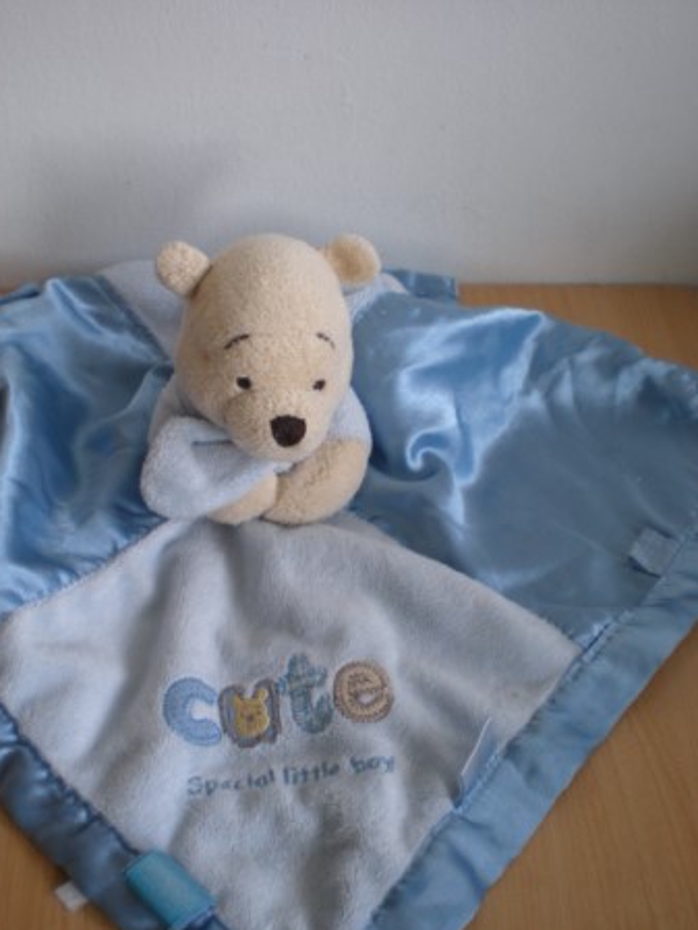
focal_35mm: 44
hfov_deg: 32.9
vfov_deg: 42.8
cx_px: 313
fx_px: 1182
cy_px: 532
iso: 125
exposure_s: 1/60.6
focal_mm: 6.3
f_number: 3.1
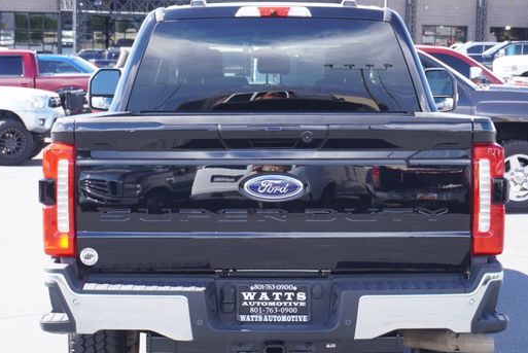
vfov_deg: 15.9
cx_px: 272
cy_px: 203
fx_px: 1262
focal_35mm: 86
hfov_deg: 23.6
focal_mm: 46
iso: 125
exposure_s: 1/80
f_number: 5.6
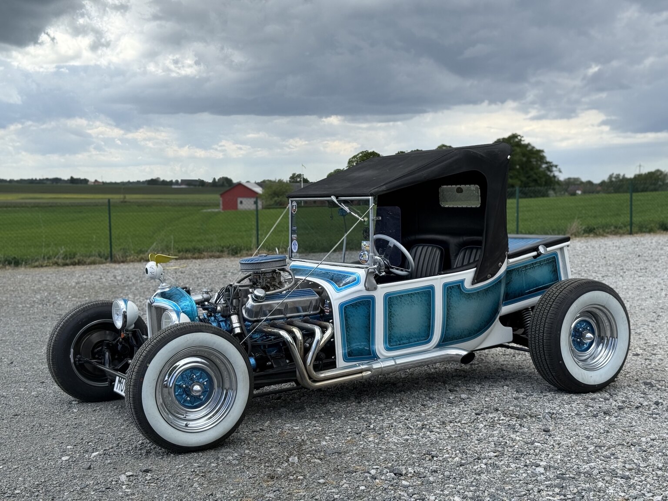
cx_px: 334
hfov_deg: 39.7
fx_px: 926
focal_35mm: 48
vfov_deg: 30.3
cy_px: 250
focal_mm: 6.76
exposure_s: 1/2494
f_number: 1.78
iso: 64
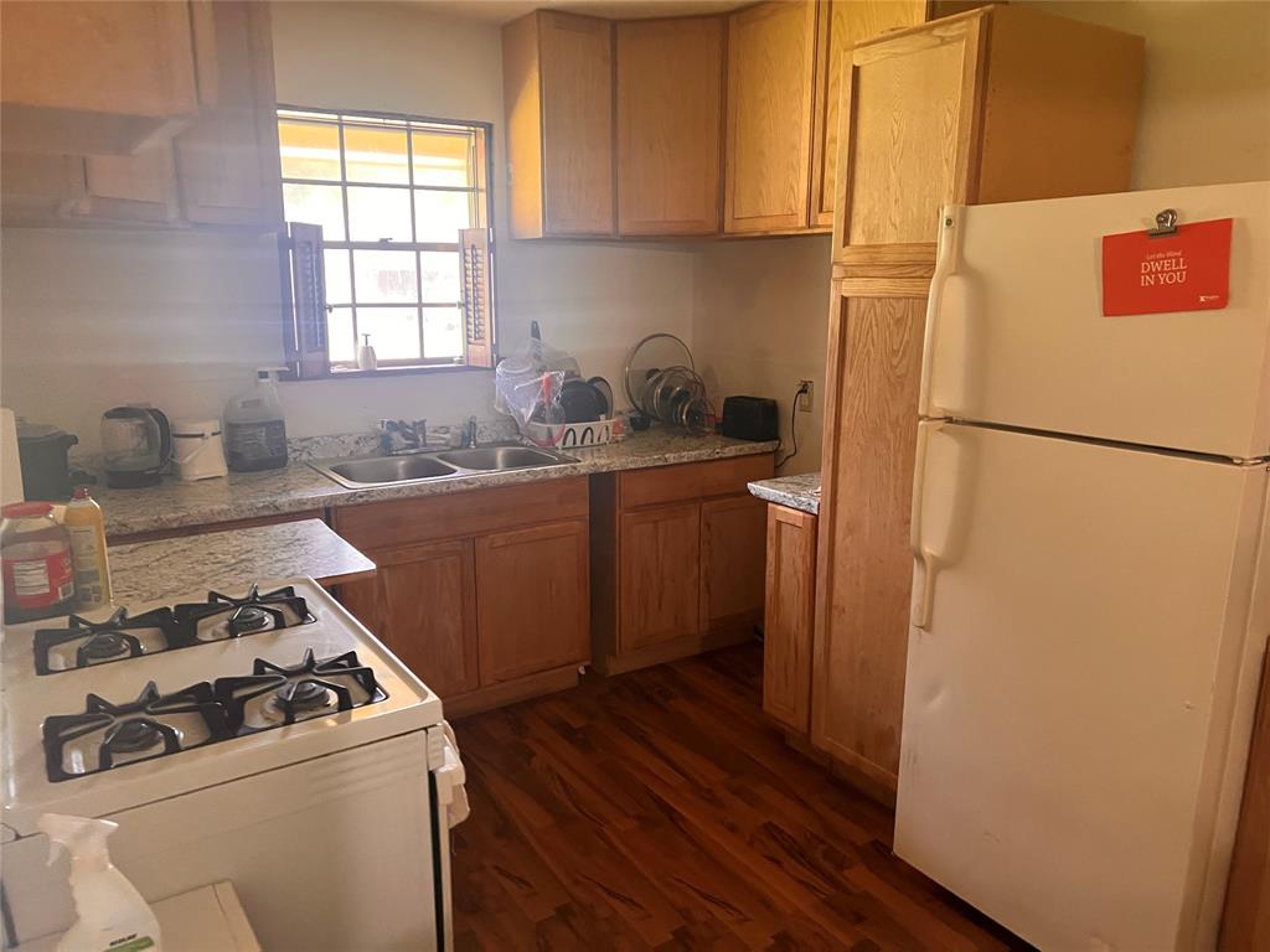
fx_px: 954
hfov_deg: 67.3
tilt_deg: -13.4
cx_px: 635
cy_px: 476
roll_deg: +1.5
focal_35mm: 26
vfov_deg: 53.1
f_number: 1.5
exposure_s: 1/60
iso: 250
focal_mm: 5.7
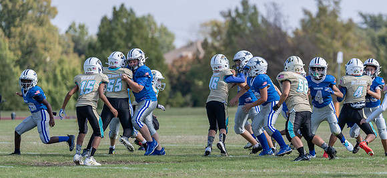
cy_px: 97
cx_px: 248
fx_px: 2788
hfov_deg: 7.9
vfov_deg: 3.6
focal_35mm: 283
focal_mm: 200
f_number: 3.2
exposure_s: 1/1250
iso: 160
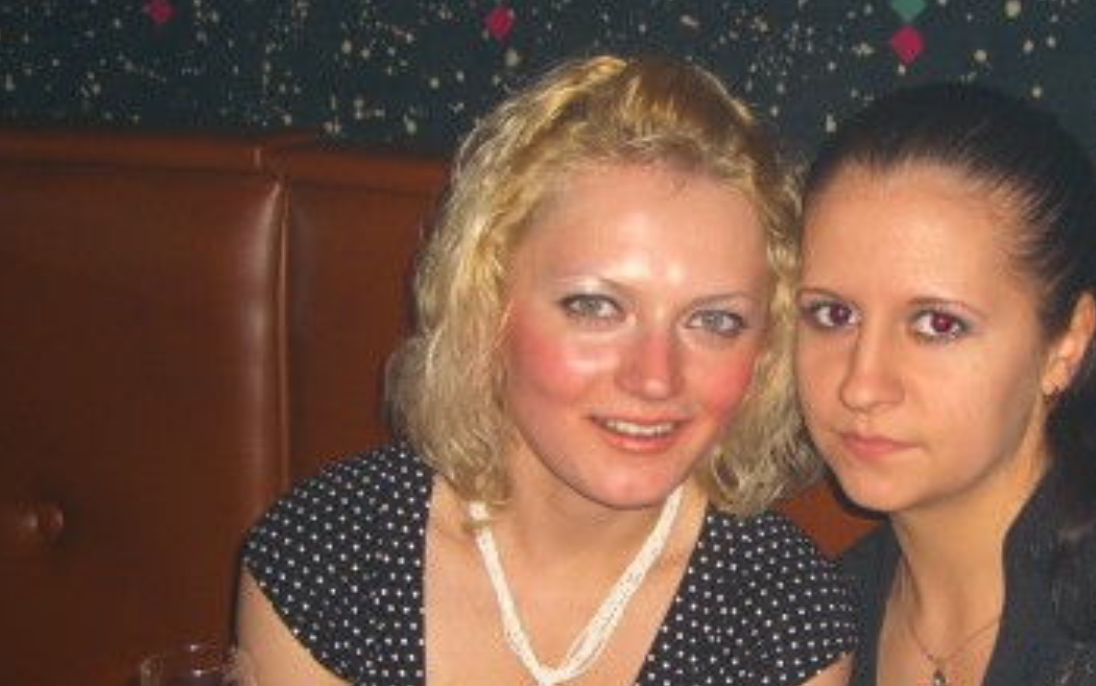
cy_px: 504
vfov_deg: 18.8
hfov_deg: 29.6
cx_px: 730
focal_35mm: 69
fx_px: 2062
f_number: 2.8
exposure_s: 1/60
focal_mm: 7.9
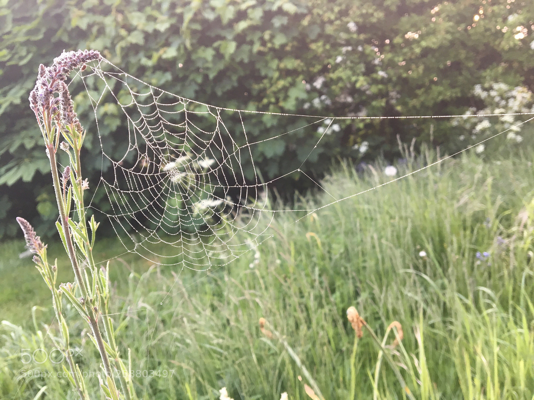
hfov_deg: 61.7
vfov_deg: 48.2
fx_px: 447
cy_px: 200
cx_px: 267
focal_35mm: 29
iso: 25
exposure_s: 1/33
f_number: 2.2
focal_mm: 4.15
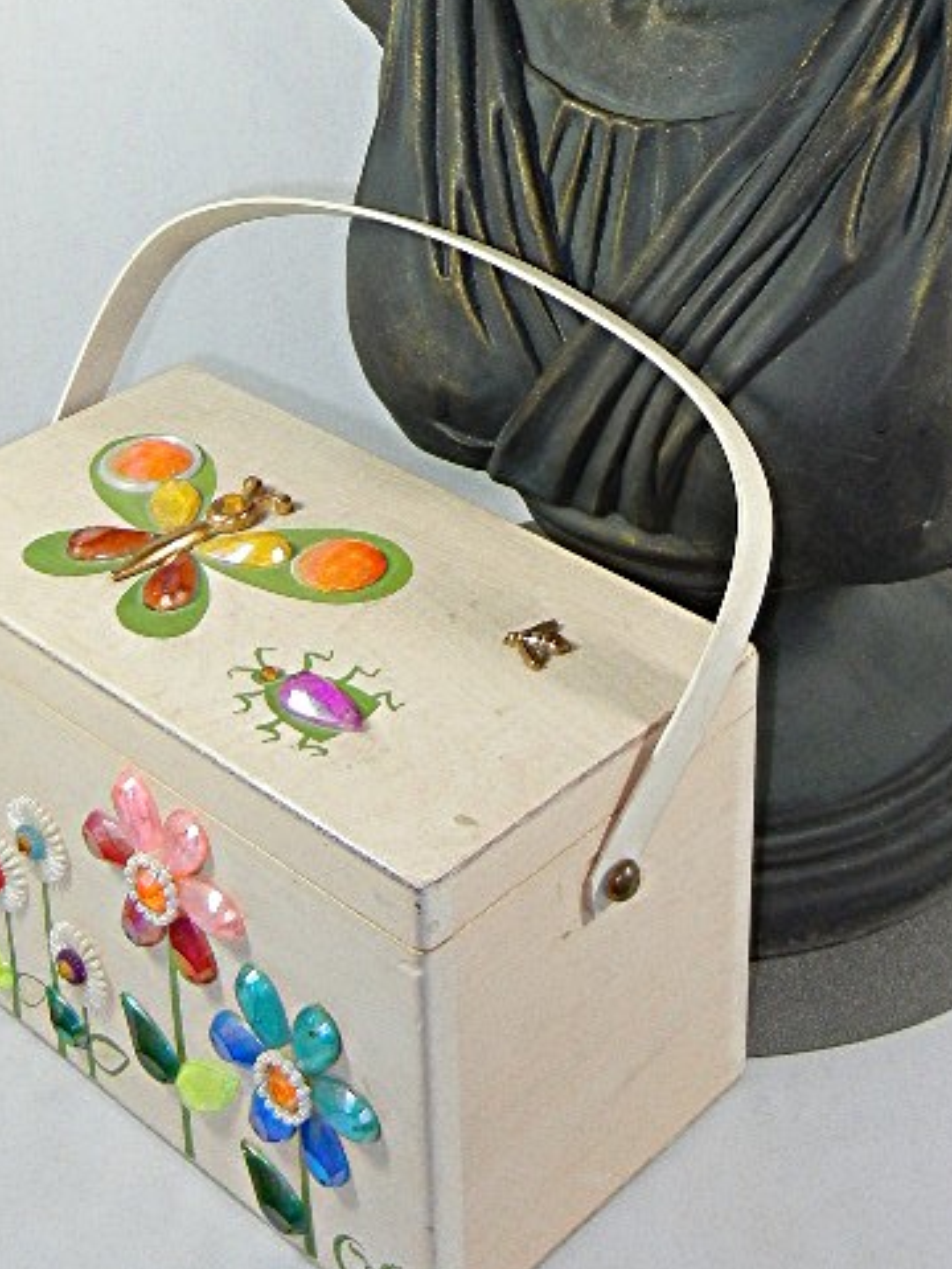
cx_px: 608
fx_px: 2347
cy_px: 24
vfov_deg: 28.5
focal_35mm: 64
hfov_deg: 22.9
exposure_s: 1/30
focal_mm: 5.4
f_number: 3.5
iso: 180
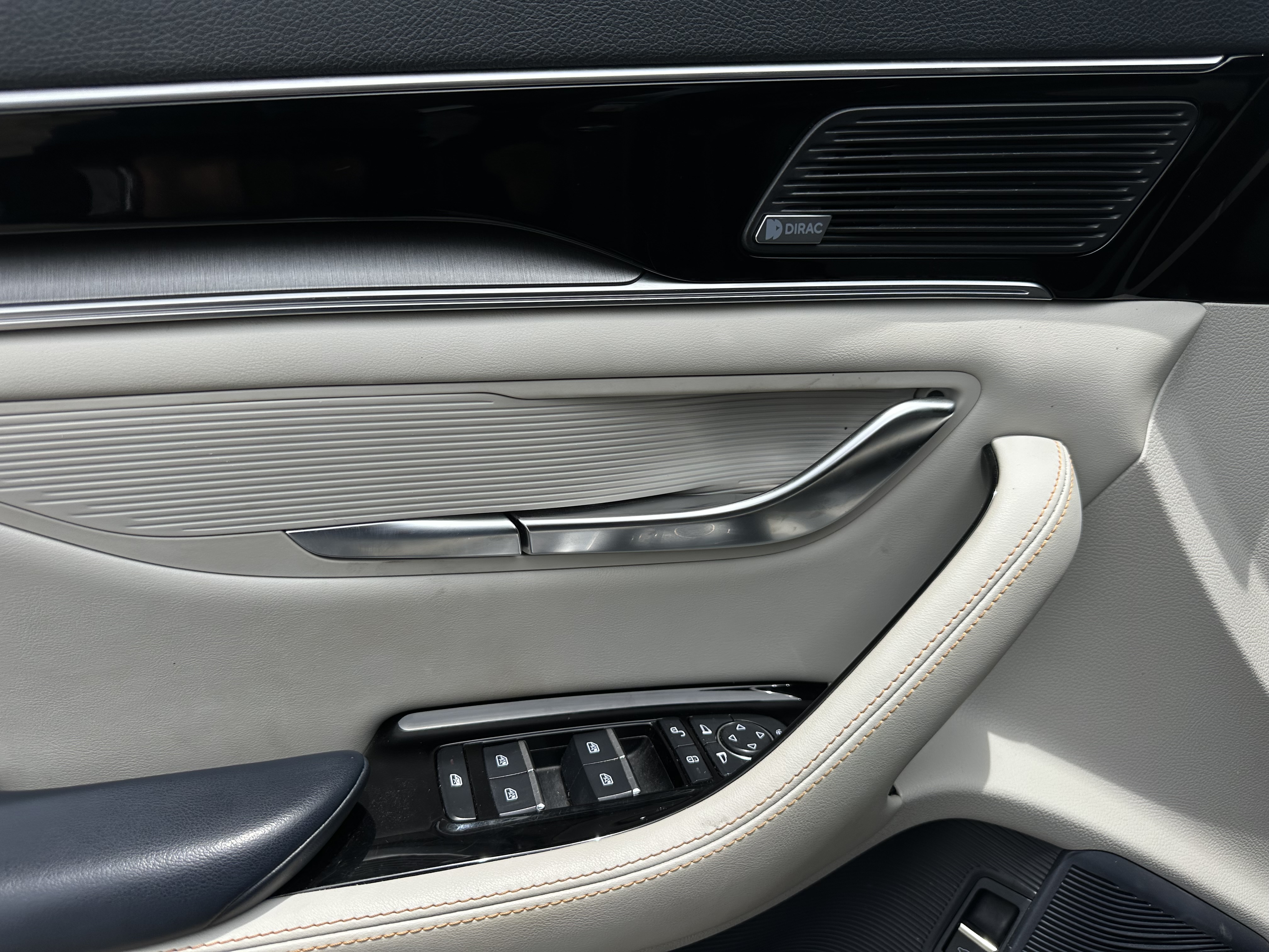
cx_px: 634
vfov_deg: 56.8
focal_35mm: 24
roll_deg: +2.7
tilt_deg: -21.2
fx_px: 880
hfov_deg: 71.6
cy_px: 476
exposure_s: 1/3247
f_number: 1.78
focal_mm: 6.86
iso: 80
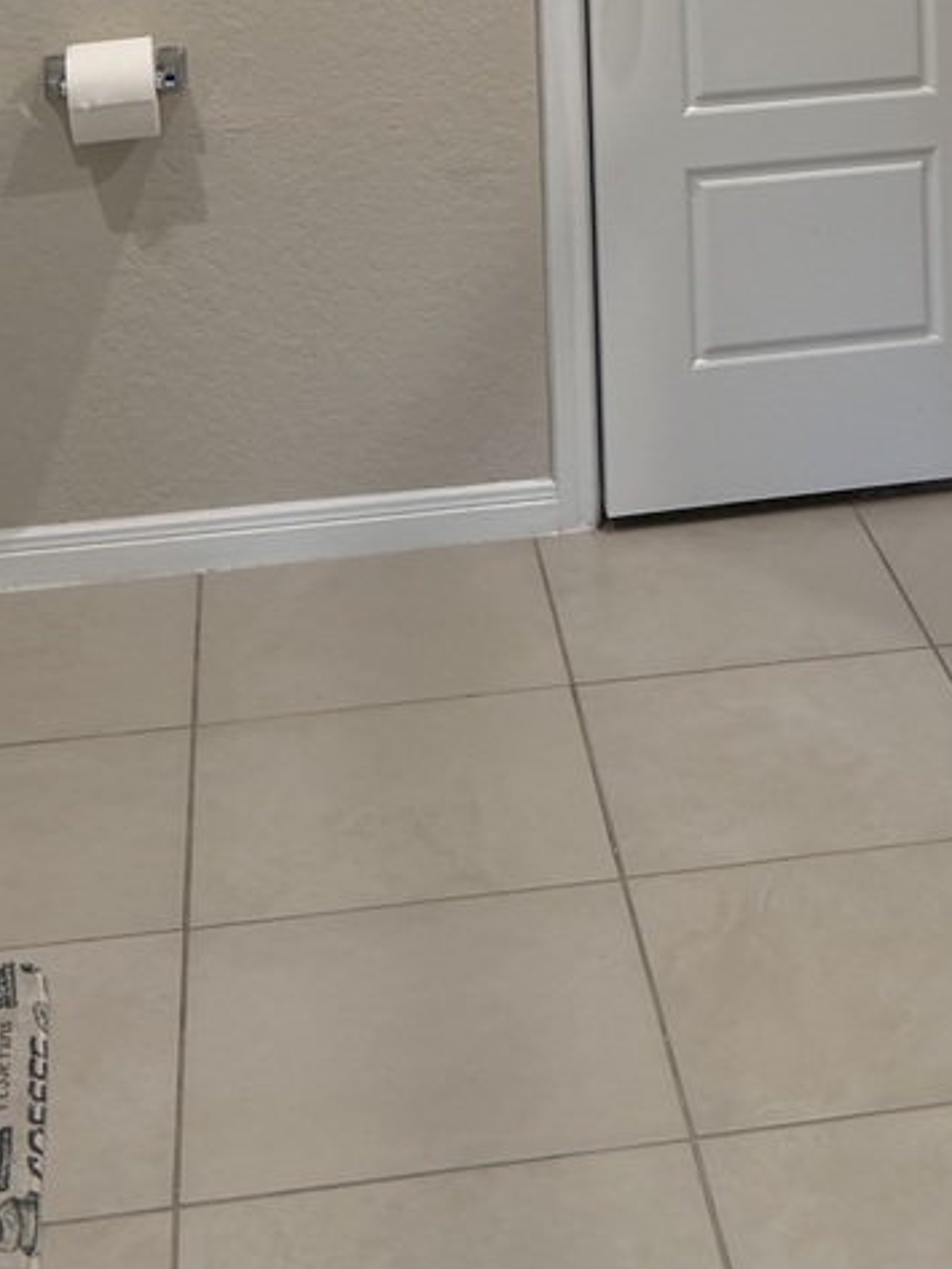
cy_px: -311
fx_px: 2676
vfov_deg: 23.9
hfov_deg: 20.1
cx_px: 670
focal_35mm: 73
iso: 125
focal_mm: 6.76
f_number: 1.78
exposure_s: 1/60
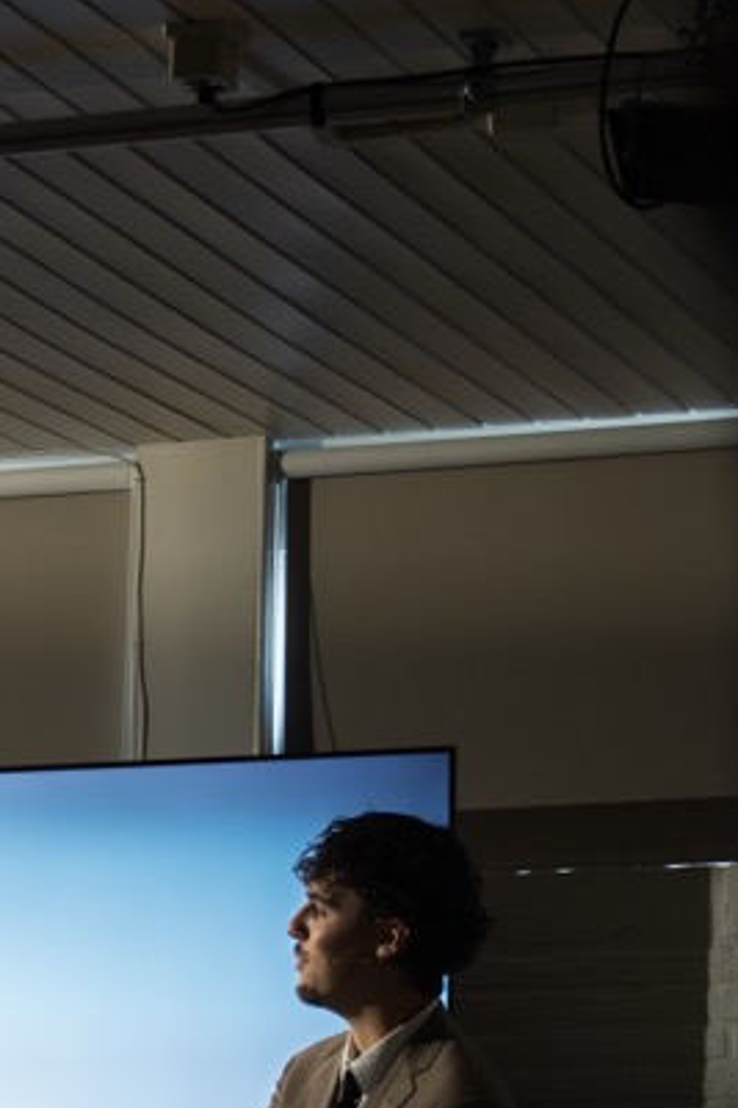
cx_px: -962
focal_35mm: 194
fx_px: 5967
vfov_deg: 10.4
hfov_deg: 6.7
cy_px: 1478
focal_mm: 43.2
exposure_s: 1/125
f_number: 2.8
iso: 4000
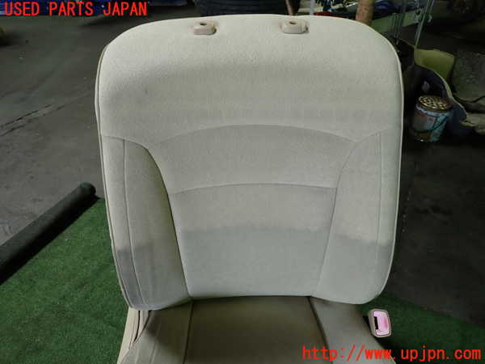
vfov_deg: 54.9
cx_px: 242
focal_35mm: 25
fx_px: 350
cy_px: 182
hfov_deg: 69.4
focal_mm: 4.5
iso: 125
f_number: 2
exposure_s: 1/60
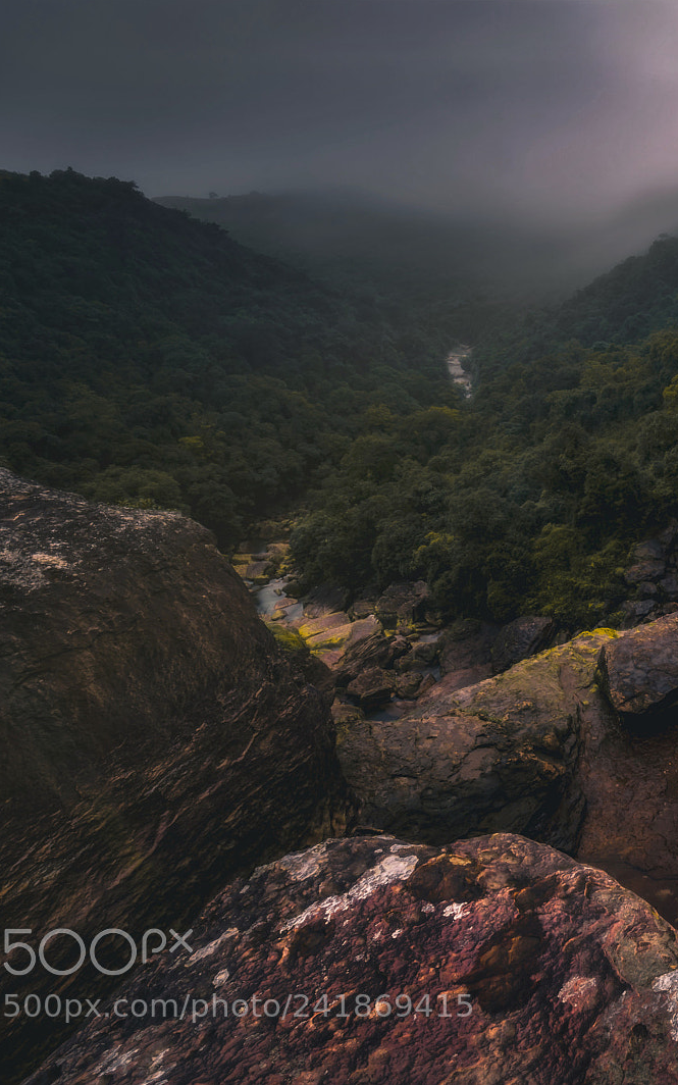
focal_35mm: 23
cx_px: 755
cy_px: 542
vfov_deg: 77.2
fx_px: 680
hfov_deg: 41.5
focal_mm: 15
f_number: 16
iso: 64
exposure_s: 54
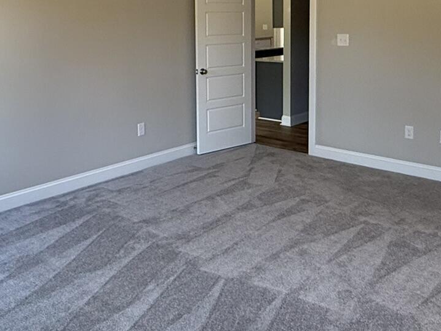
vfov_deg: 34.9
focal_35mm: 40
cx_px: 206
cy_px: 68
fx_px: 510
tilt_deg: -5.3
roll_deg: +0.6
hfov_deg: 46.8
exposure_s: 1/120
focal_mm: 2.22
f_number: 2.2
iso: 250
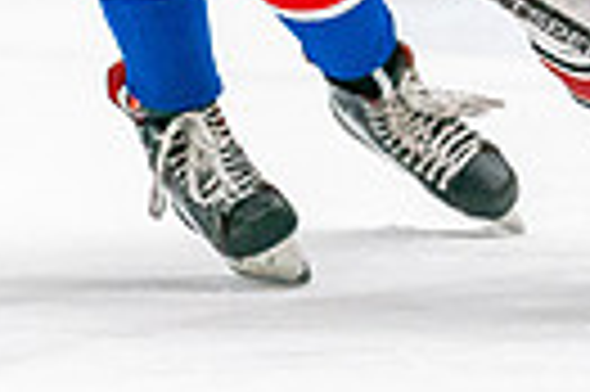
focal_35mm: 1143
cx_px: 694
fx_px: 18709
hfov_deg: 1.8
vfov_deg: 1.2
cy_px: -213
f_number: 2.8
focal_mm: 200
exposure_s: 1/1250
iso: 3200
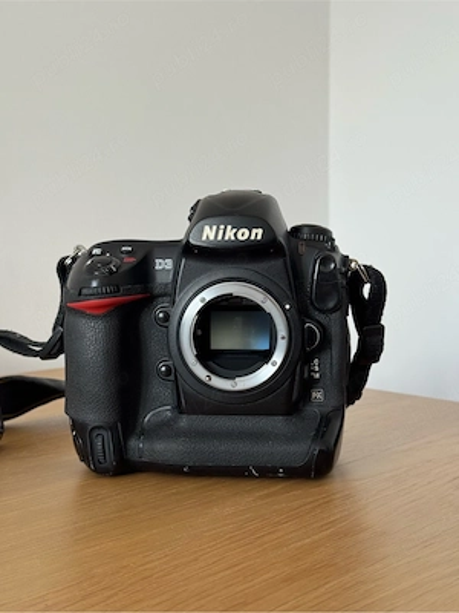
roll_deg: +0.1
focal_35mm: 48
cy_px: 306
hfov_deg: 30.3
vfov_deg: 39.7
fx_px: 849
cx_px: 230
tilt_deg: -3.7
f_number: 1.78
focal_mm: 6.76
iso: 100
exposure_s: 1/77
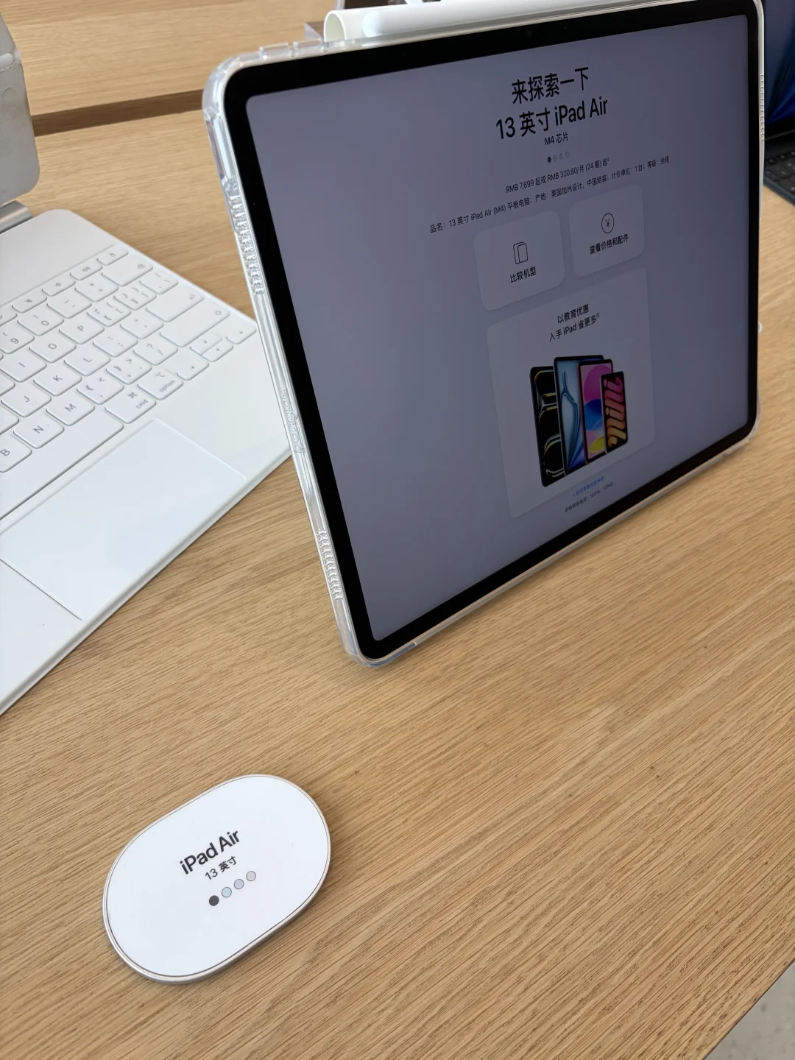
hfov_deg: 53.1
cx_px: 398
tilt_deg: -50.8
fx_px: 796
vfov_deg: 67.3
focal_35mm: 26
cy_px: 530
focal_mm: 5.96
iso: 40
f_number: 1.6
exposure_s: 1/280
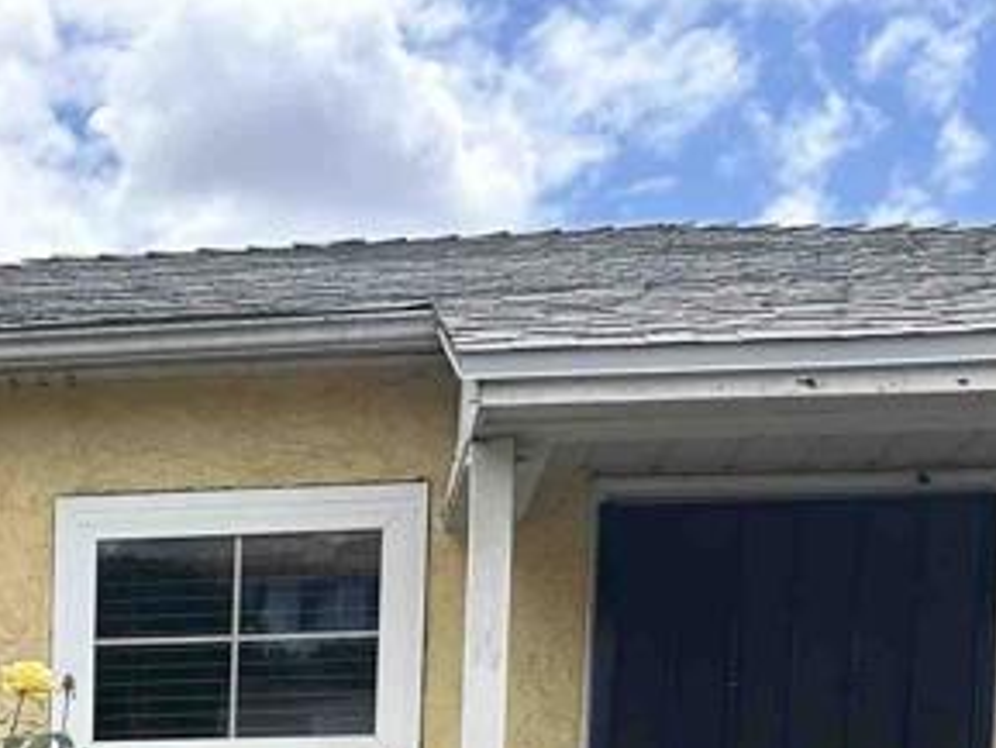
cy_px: 1237
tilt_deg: -5.3
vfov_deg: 15.5
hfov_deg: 21.6
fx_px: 2447
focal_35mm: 85
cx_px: -145
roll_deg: +0.4
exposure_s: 1/2203
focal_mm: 6.86
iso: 80
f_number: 1.78
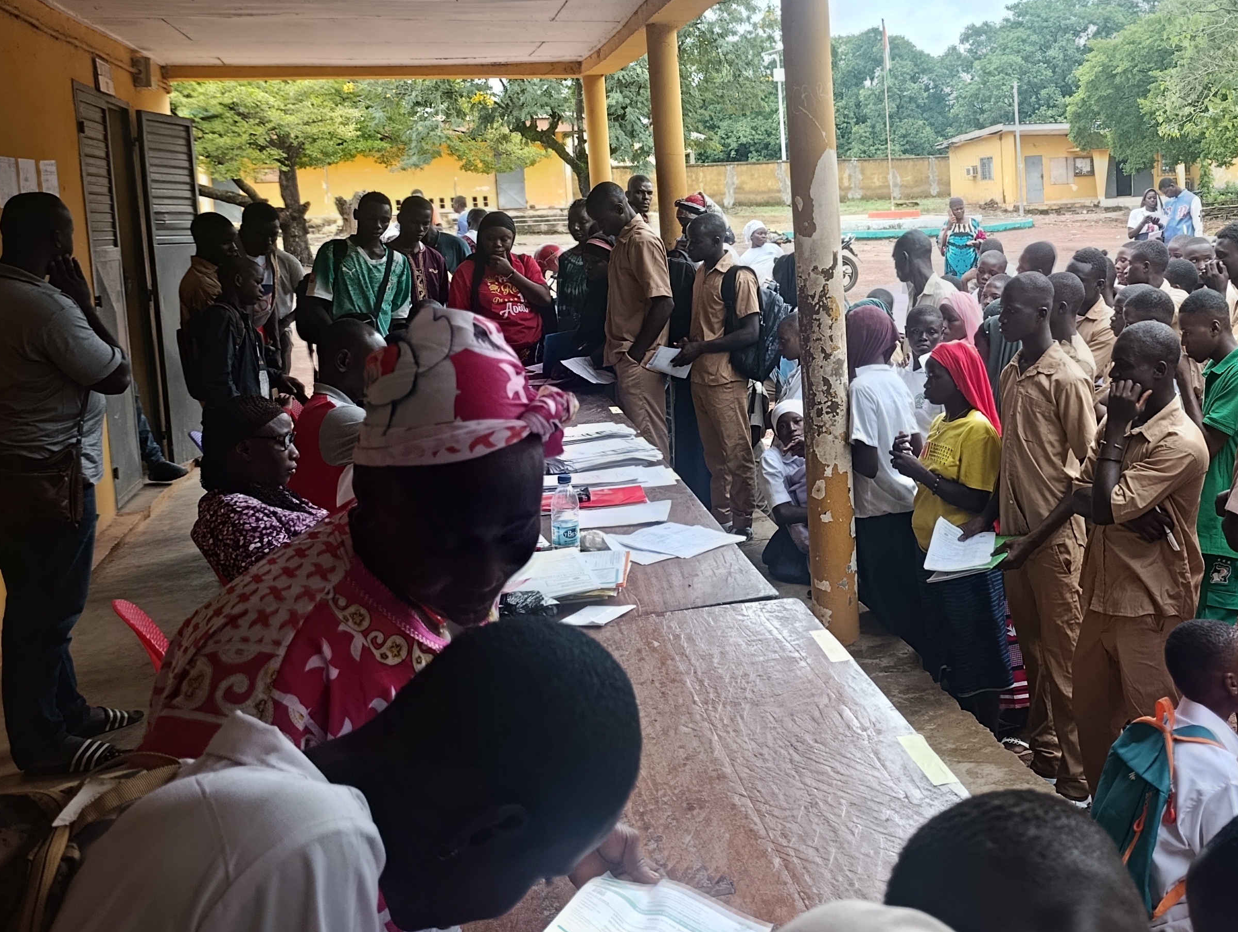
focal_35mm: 39
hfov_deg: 46.0
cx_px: 935
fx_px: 1397
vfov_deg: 36.6
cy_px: 332
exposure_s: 1/100
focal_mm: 6.11
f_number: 1.65
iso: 206
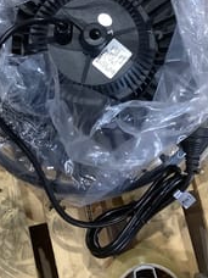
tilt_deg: -77.3
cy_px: 87
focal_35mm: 68
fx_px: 545
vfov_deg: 28.3
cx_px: 46
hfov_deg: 21.4
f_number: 2.4
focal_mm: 3.3
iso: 250
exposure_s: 1/50
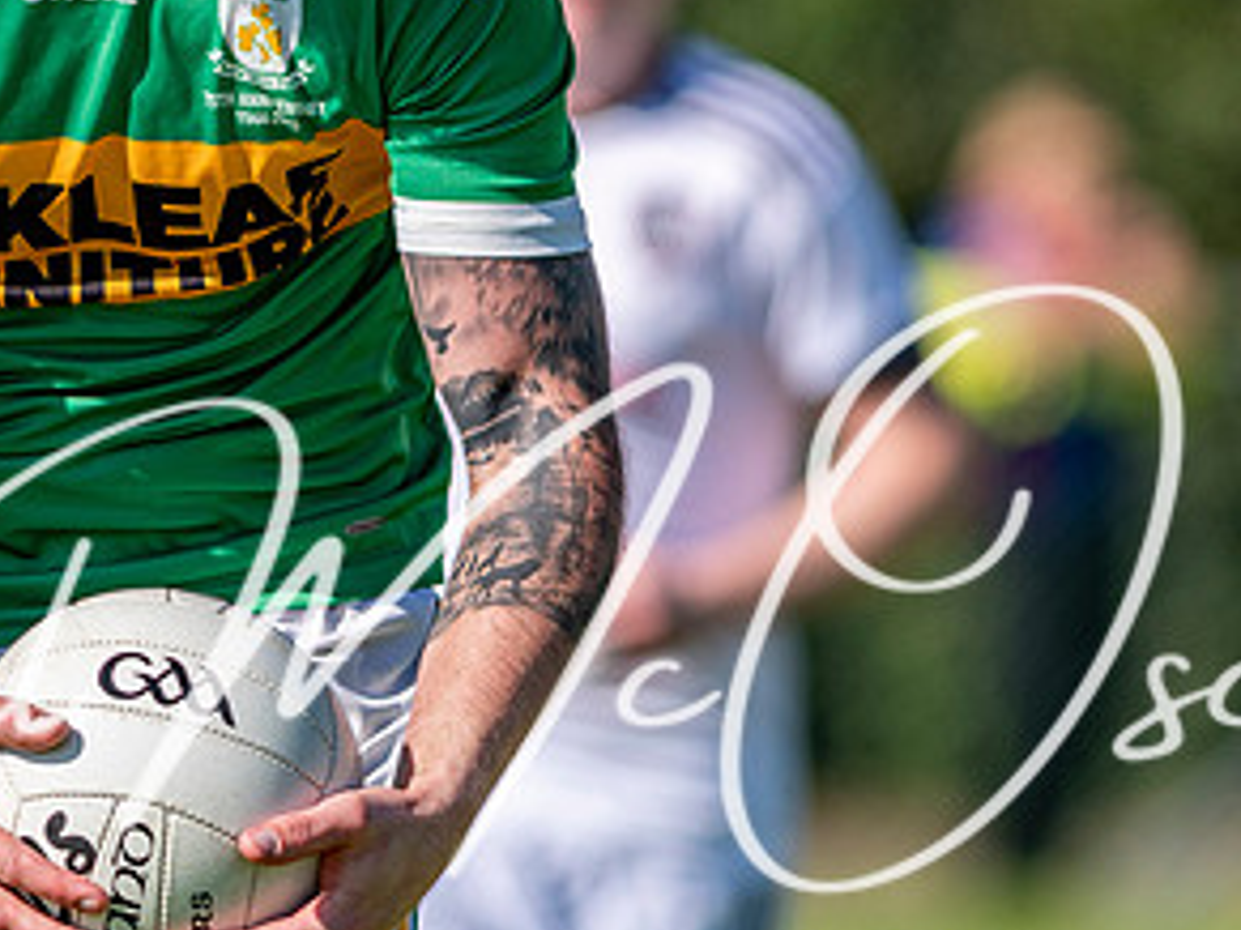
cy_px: 320
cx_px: -115
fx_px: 41139
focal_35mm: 1148
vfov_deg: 1.3
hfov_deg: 1.7
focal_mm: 300
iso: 100
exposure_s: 1/2500
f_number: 2.8
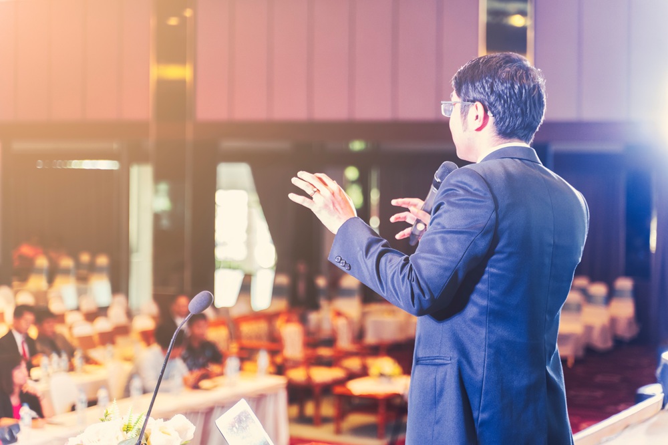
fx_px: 1391
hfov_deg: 27.0
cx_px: 334
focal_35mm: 75
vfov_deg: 18.2
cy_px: 222
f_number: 2.8
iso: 2000
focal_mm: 75
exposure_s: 1/100
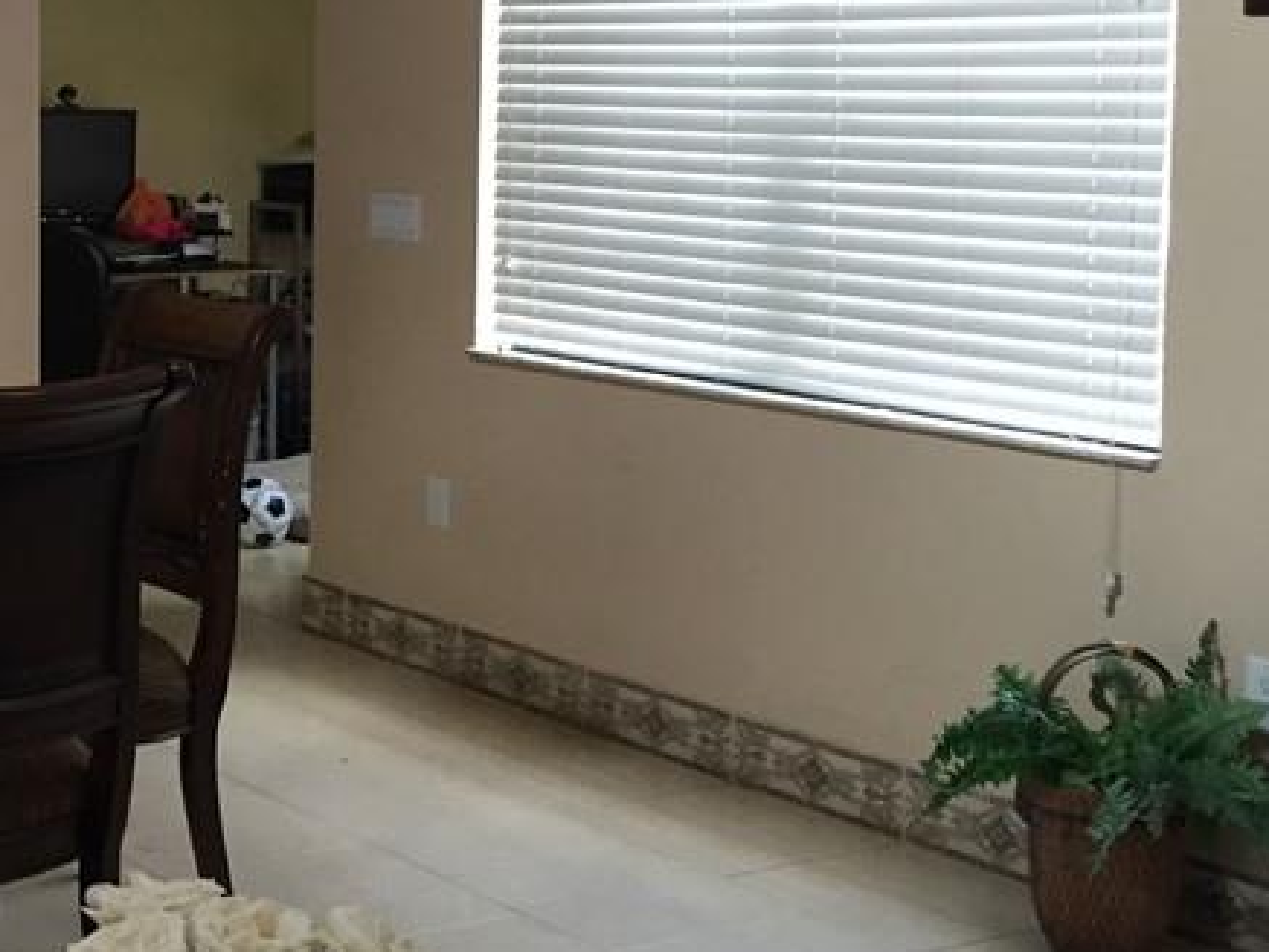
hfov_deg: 27.3
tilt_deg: -4.5
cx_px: 70
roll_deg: -0.7
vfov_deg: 21.5
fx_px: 2494
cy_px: 270
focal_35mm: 68
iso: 100
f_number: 2.2
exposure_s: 1/30
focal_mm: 4.15
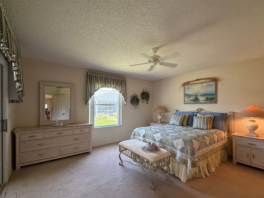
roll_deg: -0.4
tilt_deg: -0.1
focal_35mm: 16
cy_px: 107
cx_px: 131
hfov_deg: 94.5
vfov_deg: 78.0
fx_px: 122
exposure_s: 1/120
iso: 200
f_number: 2.2
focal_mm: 2.22
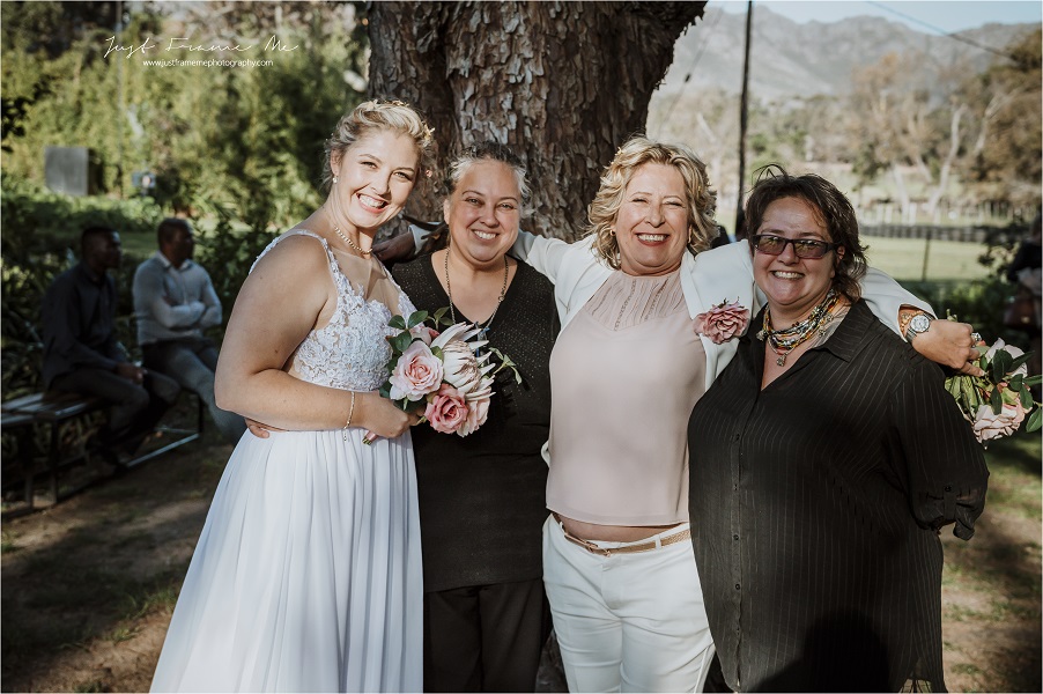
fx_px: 1520
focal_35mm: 52
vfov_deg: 25.7
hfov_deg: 37.9
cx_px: 522
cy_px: 347
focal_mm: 35
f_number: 4
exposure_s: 1/800
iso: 400
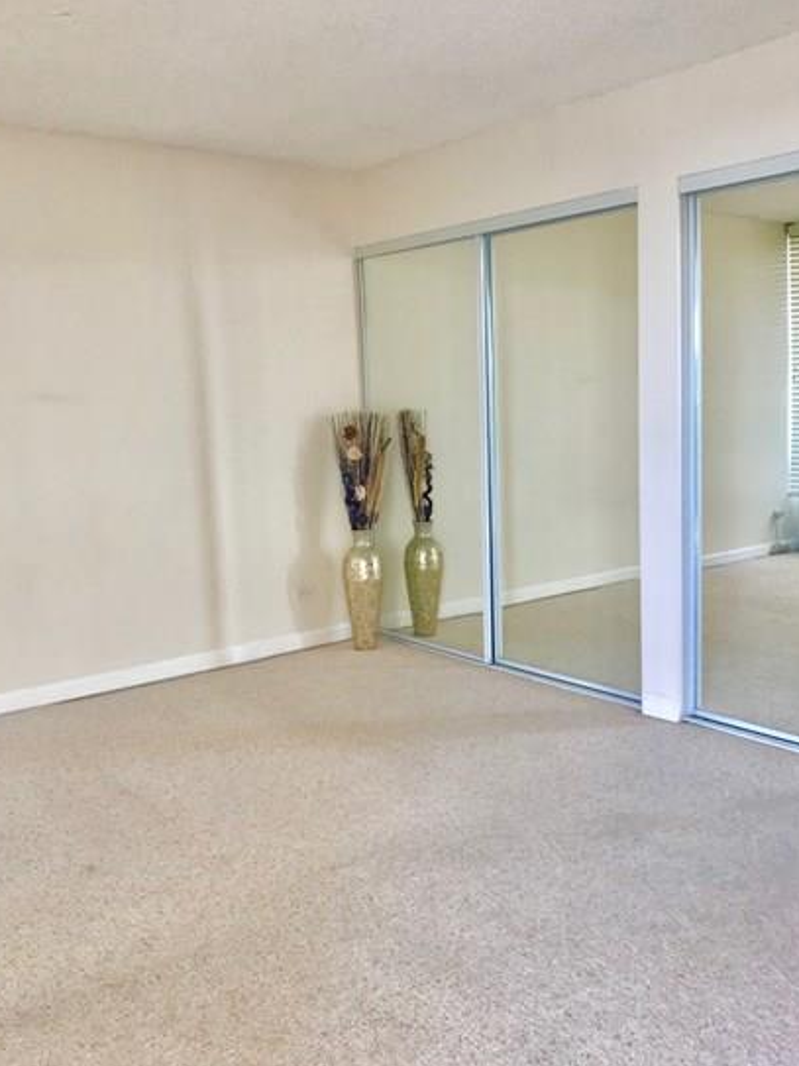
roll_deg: +2.3
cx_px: 414
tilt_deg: -6.7
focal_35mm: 33
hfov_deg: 42.9
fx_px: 1016
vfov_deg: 55.4
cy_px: 516
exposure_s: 1/90
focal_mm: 3.99
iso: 32
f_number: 1.8
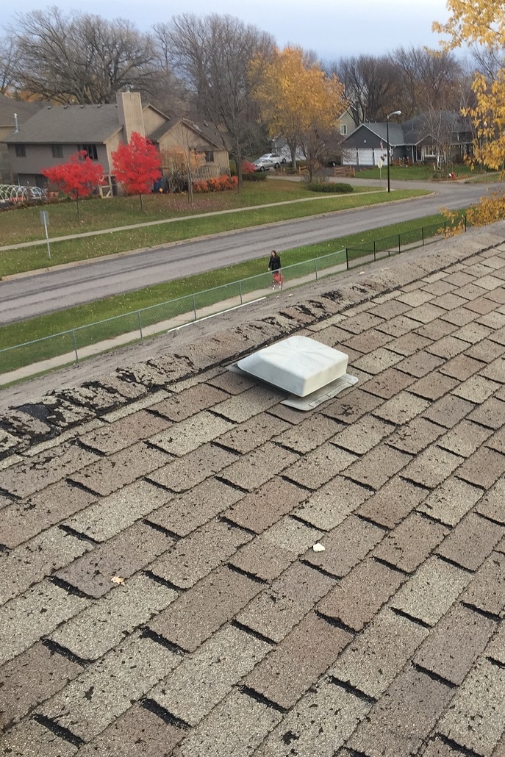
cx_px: 441
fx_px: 862
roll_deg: +2.2
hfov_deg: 31.3
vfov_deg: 47.4
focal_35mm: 41
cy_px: 382
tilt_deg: -17.4
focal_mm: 4.15
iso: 32
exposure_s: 1/120
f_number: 2.2
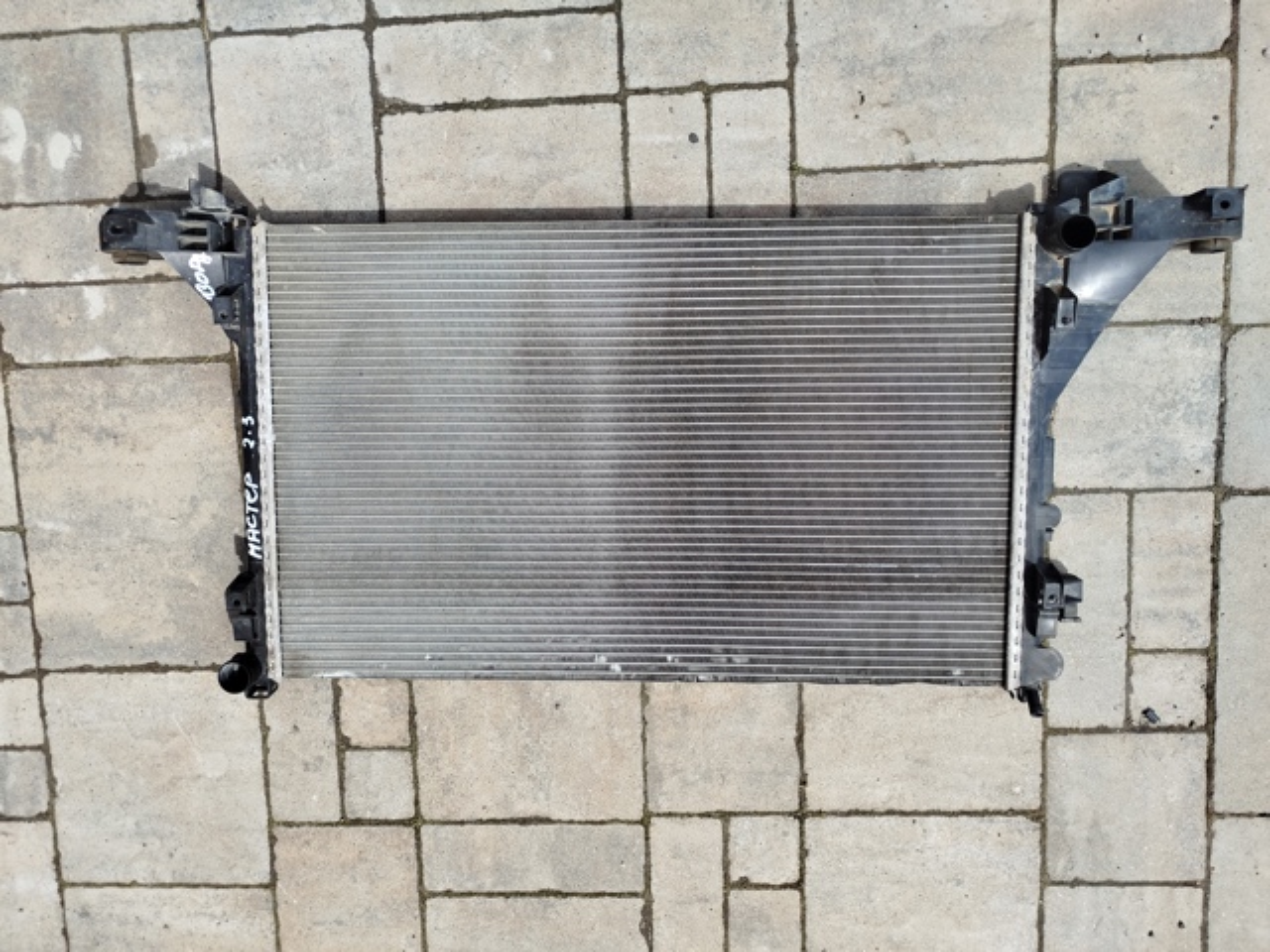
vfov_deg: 56.8
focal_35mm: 24
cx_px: 635
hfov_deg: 71.6
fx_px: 881
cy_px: 476
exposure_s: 1/563
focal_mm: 5.31
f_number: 1.7
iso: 50
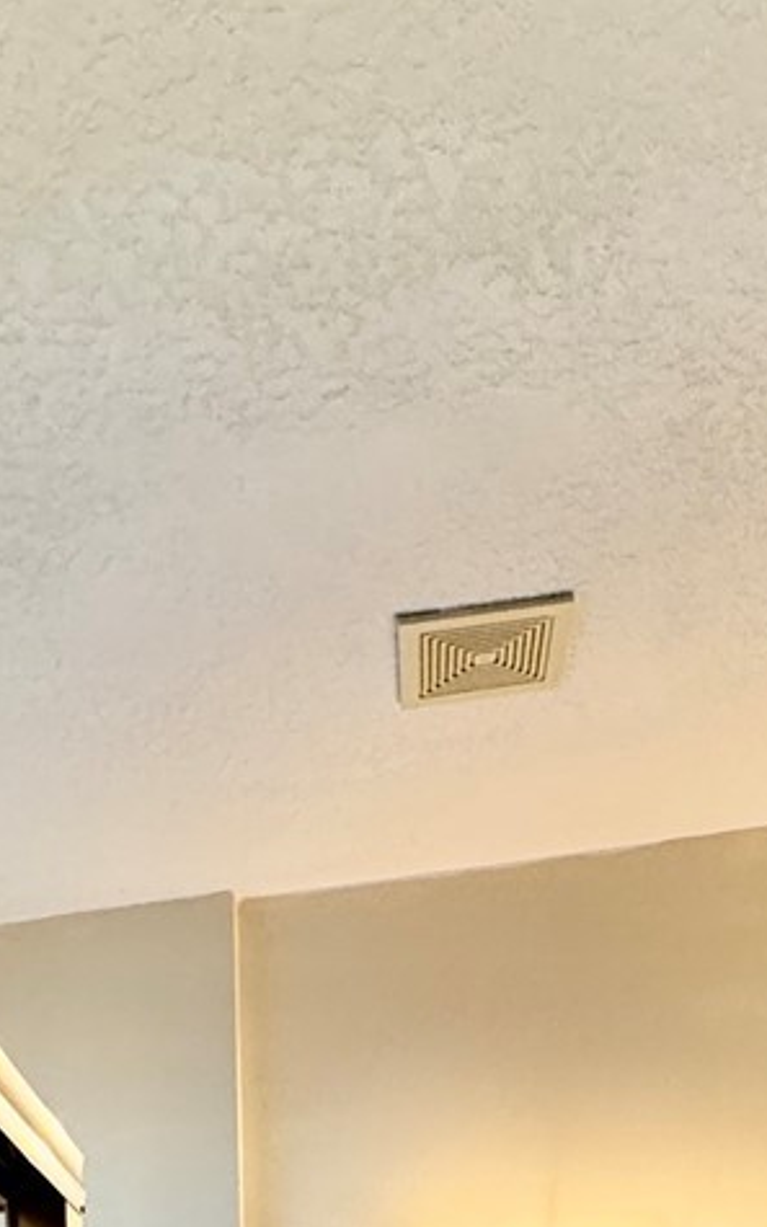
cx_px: 702
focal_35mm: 50
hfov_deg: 25.0
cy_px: 1625
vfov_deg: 30.8
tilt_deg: -3.5
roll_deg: -0.2
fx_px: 1672
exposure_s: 1/120
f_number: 2.2
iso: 320
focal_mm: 2.22
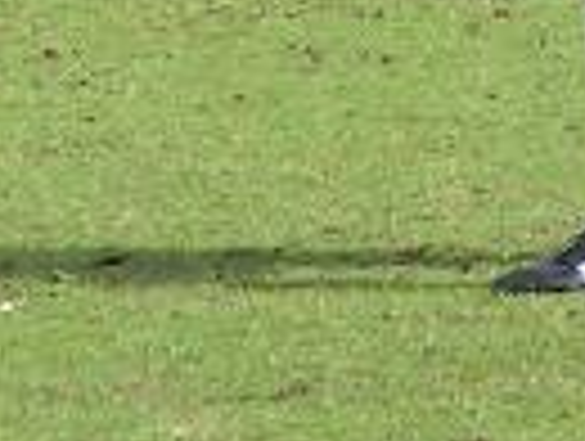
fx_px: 16355
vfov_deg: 1.5
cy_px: -716
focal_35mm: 966
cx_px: 922
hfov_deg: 2.0
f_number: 4.5
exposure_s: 1/250
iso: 50
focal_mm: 24
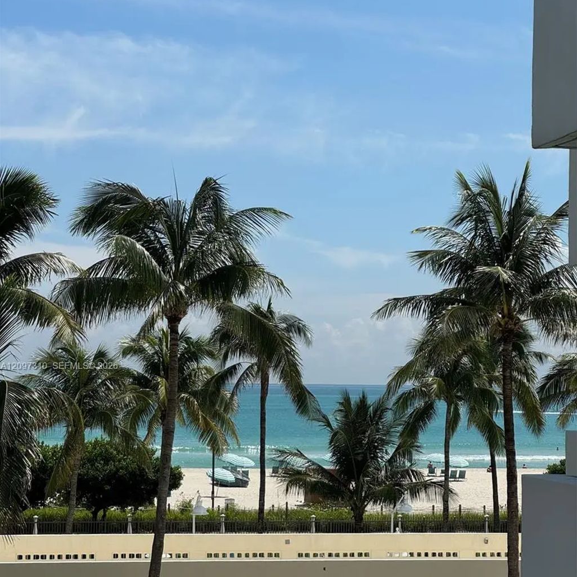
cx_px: 288
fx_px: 1716
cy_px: 366
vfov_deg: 19.0
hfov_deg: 19.1
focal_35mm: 91
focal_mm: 9
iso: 25
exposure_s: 1/1357
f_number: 2.8
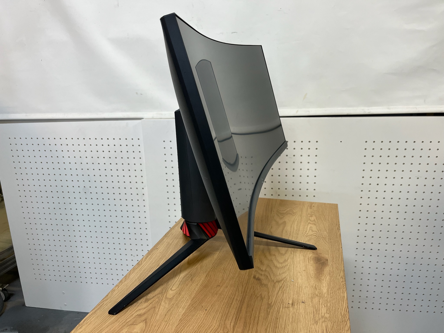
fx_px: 333
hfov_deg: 67.3
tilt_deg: -16.2
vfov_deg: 53.1
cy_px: 166
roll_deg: +1.5
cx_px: 222
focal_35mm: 26
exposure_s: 1/100
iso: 125
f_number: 1.6
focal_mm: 5.1
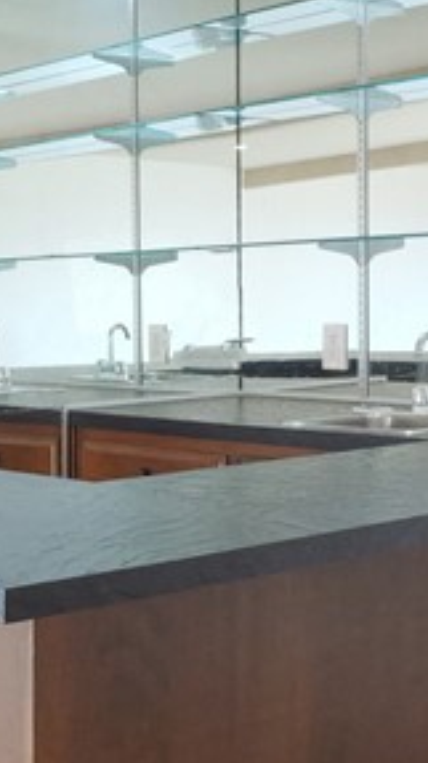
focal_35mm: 70
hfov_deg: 17.2
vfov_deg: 30.2
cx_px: 156
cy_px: 404
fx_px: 1415
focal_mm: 9
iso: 2500
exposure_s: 1/50
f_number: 8
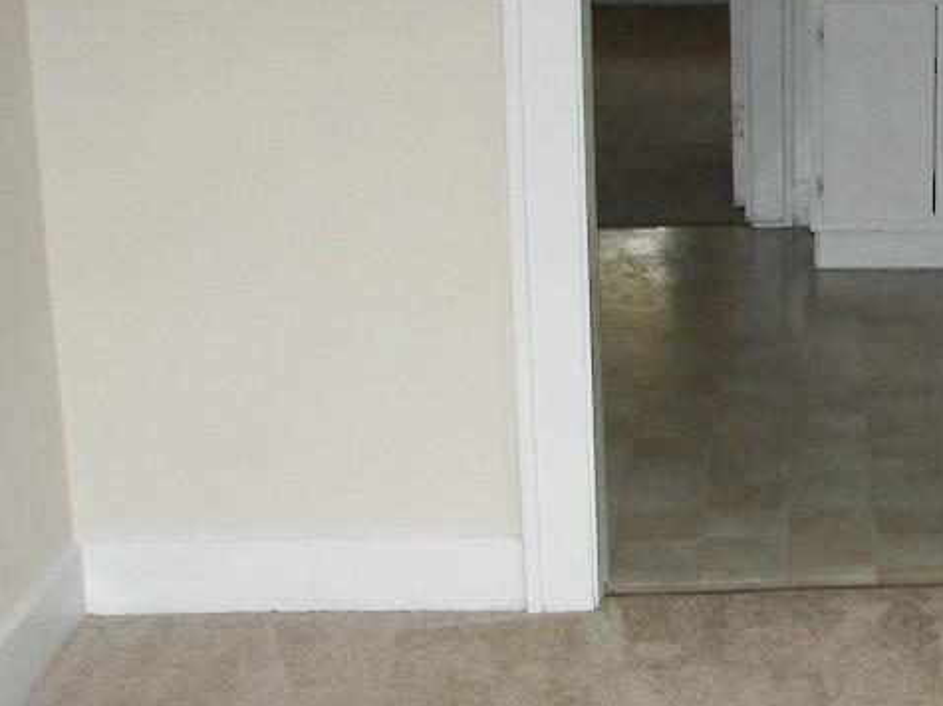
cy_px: 391
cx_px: 1014
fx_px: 2642
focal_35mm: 97
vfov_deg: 15.2
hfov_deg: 19.5
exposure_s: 1/30
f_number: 2.8
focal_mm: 6
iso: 100
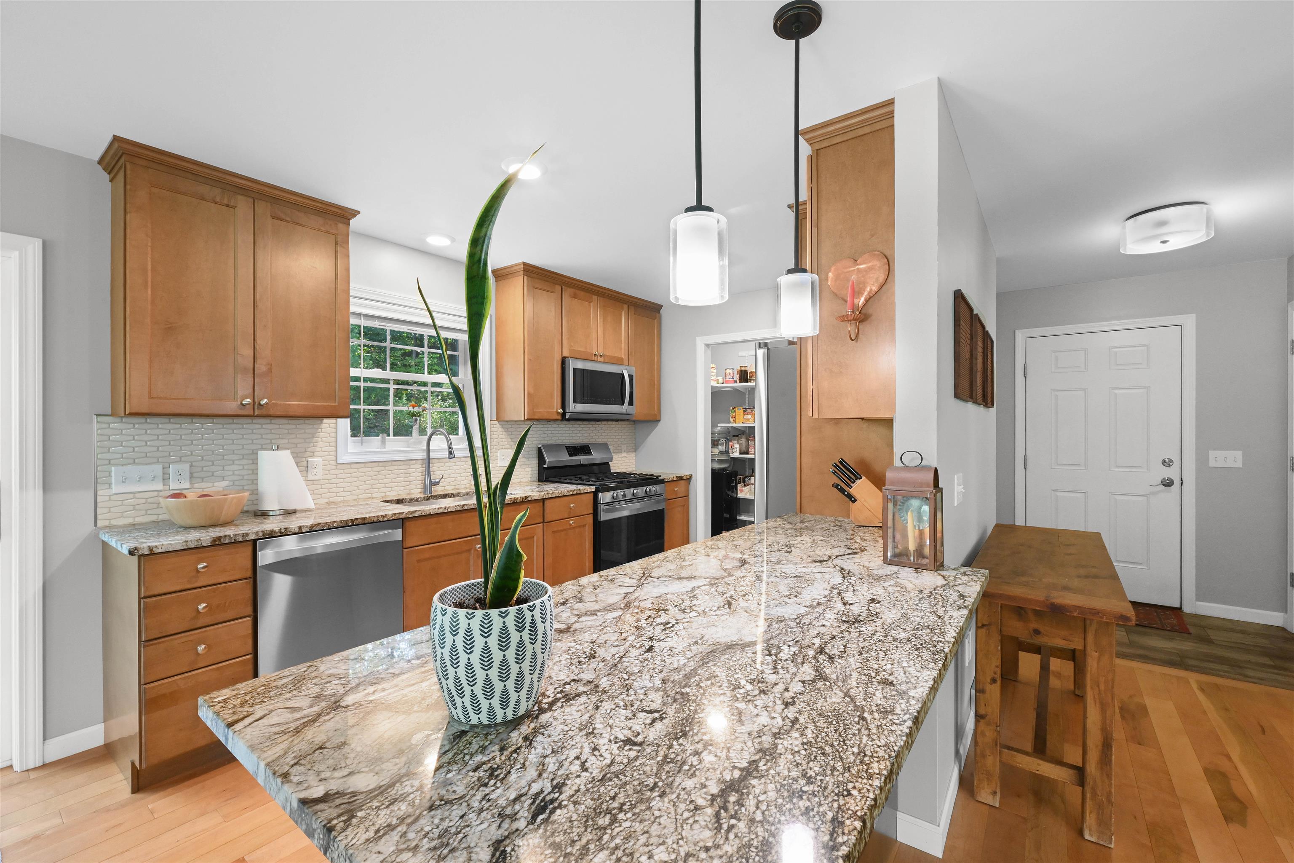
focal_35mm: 14
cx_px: 647
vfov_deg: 81.2
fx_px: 503
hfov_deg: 104.3
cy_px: 432
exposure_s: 1/2.5
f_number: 14
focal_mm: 14
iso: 1000
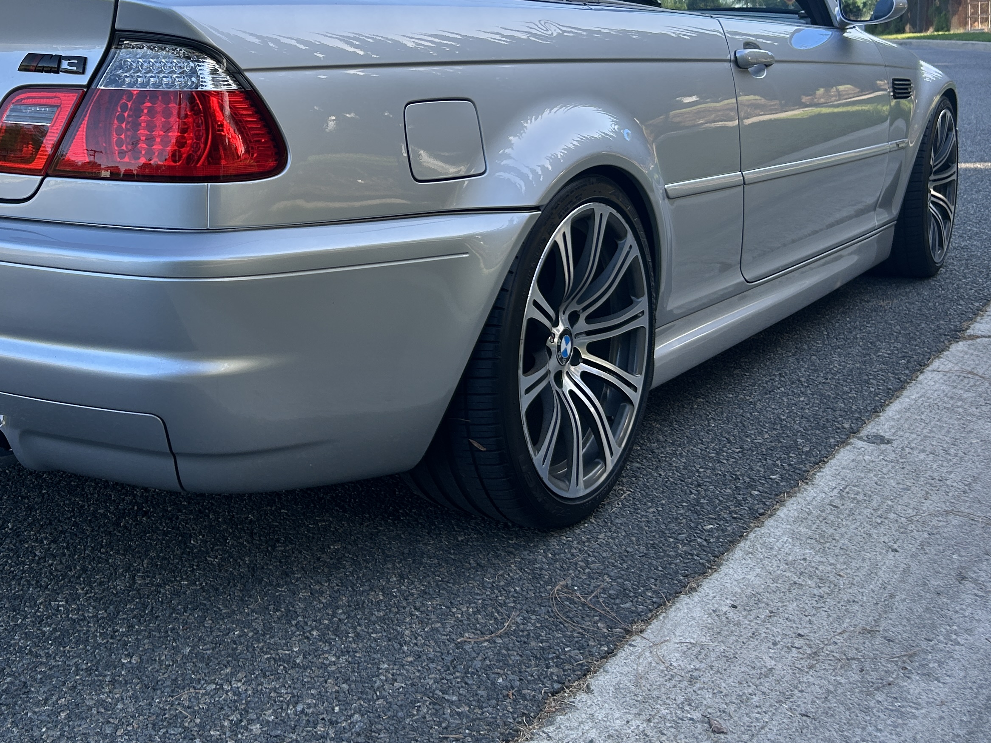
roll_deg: +3.0
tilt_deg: -6.1
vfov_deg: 31.8
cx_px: 306
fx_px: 1288
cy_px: 218
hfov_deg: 41.4
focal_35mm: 45
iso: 50
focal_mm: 5.7
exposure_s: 1/662
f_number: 1.5
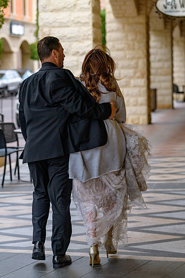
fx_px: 863
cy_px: 139
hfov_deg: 12.2
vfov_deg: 18.3
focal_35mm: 112
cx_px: 92
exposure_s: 1/400
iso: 200
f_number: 4.5
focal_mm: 112
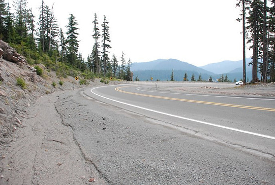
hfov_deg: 65.4
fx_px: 214
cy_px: 95
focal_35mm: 28
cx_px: 140
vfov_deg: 46.6
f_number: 4
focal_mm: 18
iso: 1600
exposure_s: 1/4000
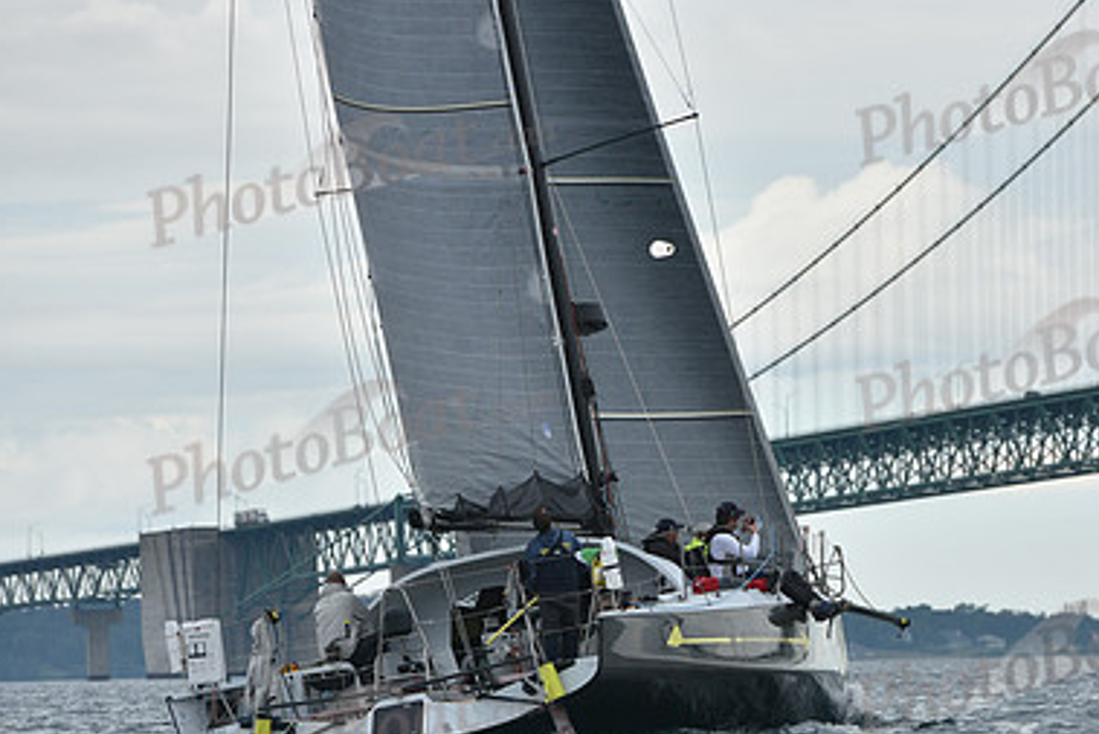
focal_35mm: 306
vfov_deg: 4.5
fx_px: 9345
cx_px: 708
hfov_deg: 6.7
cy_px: 550
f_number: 7.1
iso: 250
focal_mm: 200
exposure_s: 1/800
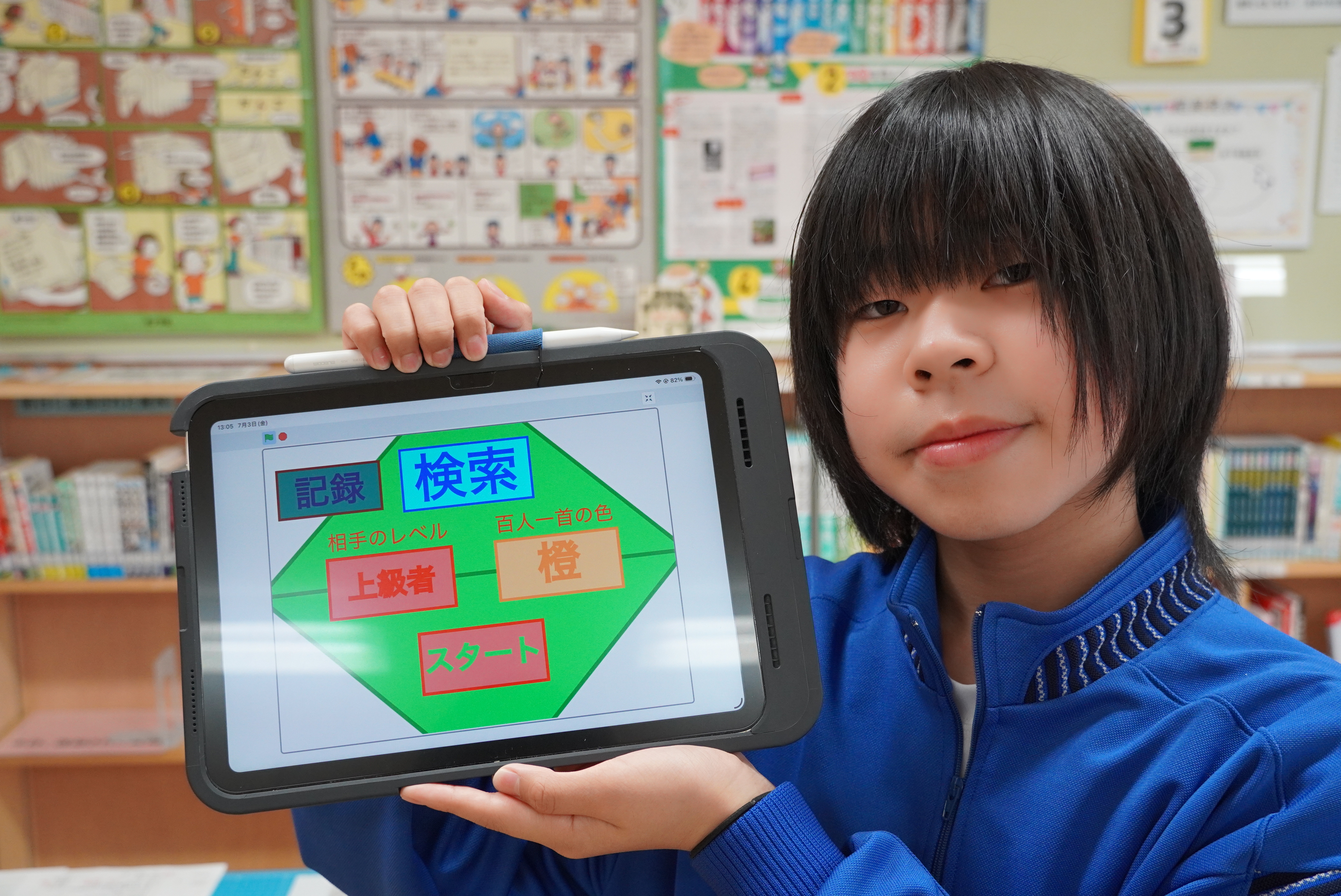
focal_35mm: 40
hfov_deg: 47.9
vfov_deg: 33.1
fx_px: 1509
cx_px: 670
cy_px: 448
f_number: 4.5
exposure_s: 1/160
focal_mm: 27
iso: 1250
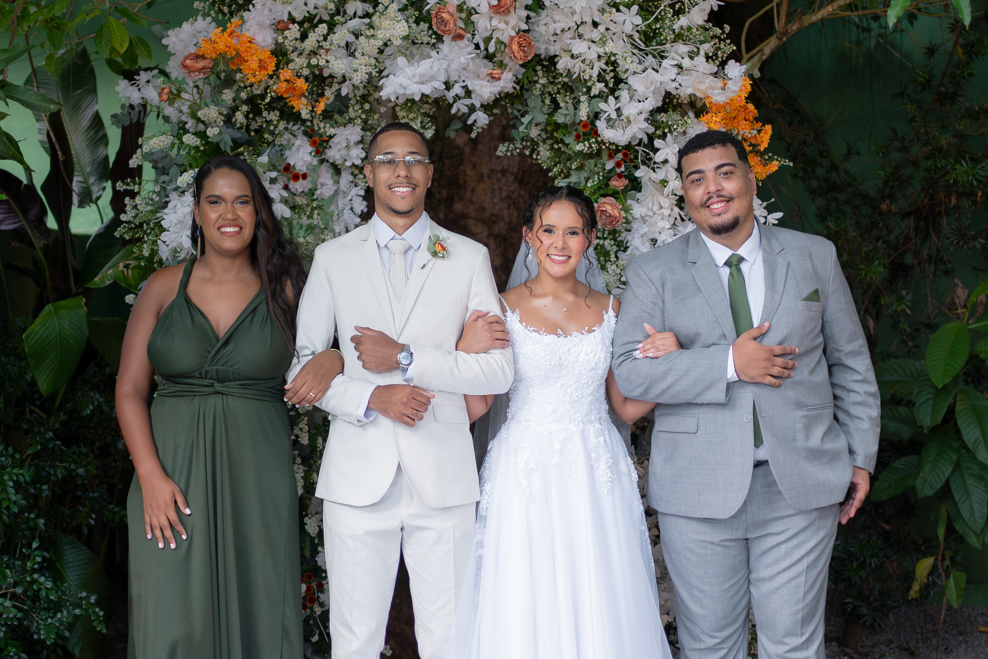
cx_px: 443
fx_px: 1583
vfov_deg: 23.5
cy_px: 302
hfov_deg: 34.6
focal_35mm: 58
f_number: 1.4
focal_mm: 35
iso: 1600
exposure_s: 1/400
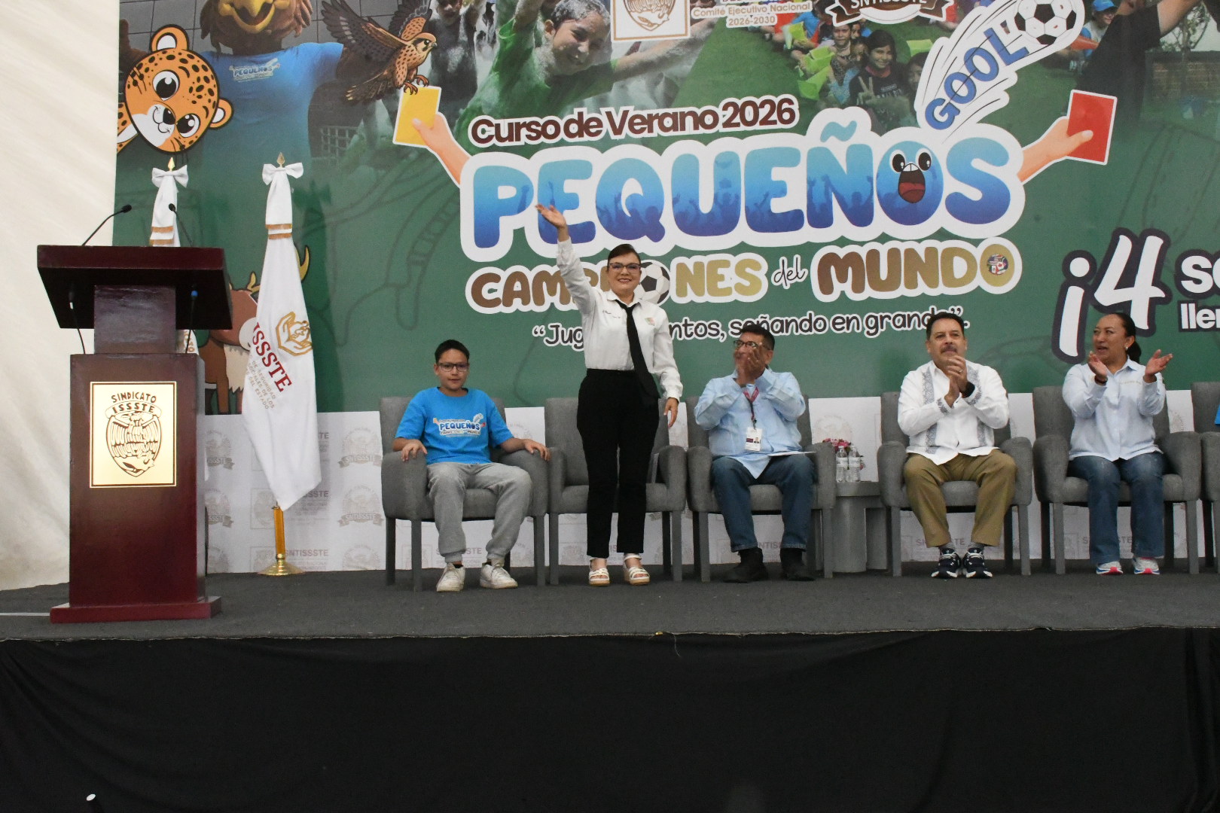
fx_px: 1322
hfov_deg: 49.6
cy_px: 406
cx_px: 610
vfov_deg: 34.2
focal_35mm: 39
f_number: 18
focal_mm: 26
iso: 12800
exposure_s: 1/200
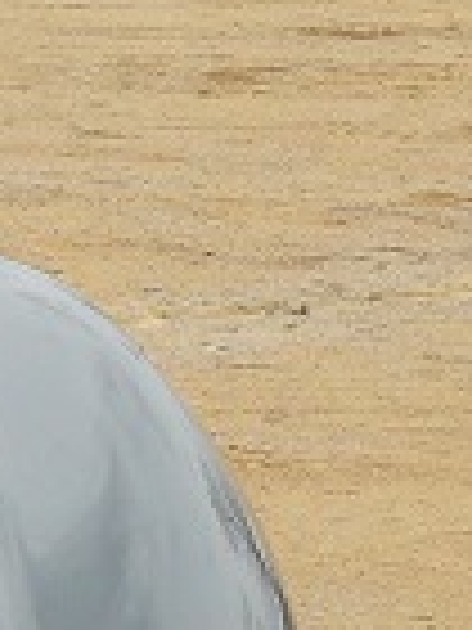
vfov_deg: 7.3
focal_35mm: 269
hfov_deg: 5.2
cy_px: 720
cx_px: -1034
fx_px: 4891
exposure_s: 1/200
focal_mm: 8.2
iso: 100
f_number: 4
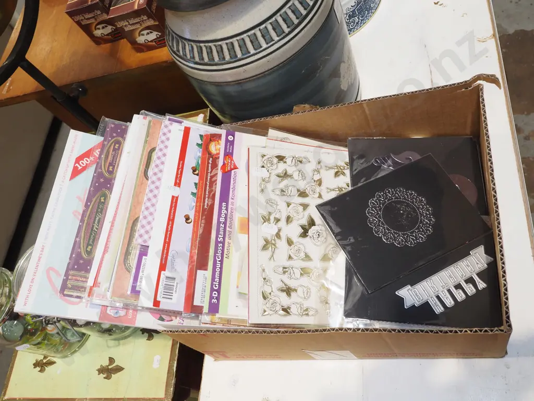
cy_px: 200
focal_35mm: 30
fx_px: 463
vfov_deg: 46.8
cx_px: 267
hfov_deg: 60.0
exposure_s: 1/100
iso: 1000
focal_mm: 15
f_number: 5.6
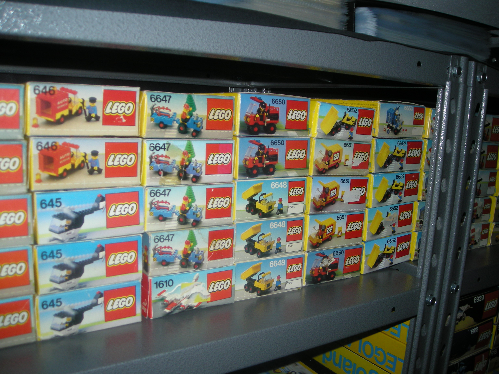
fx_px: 505
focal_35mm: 35
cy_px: 187
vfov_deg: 40.7
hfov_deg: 52.6
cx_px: 250
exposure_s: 1/60
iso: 50
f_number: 5.7
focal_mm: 5.7
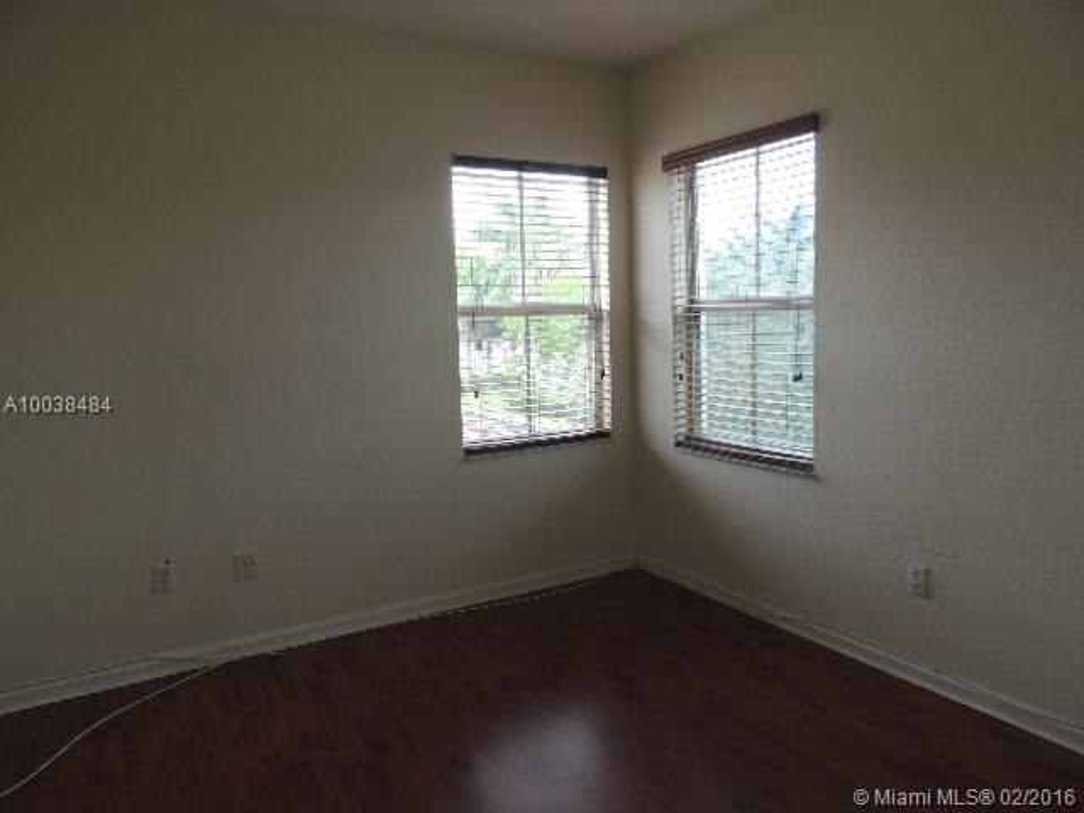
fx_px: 752
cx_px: 542
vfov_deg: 56.8
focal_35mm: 24
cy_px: 406
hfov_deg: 71.6
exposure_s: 1/40
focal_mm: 4.3
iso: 100
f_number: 3
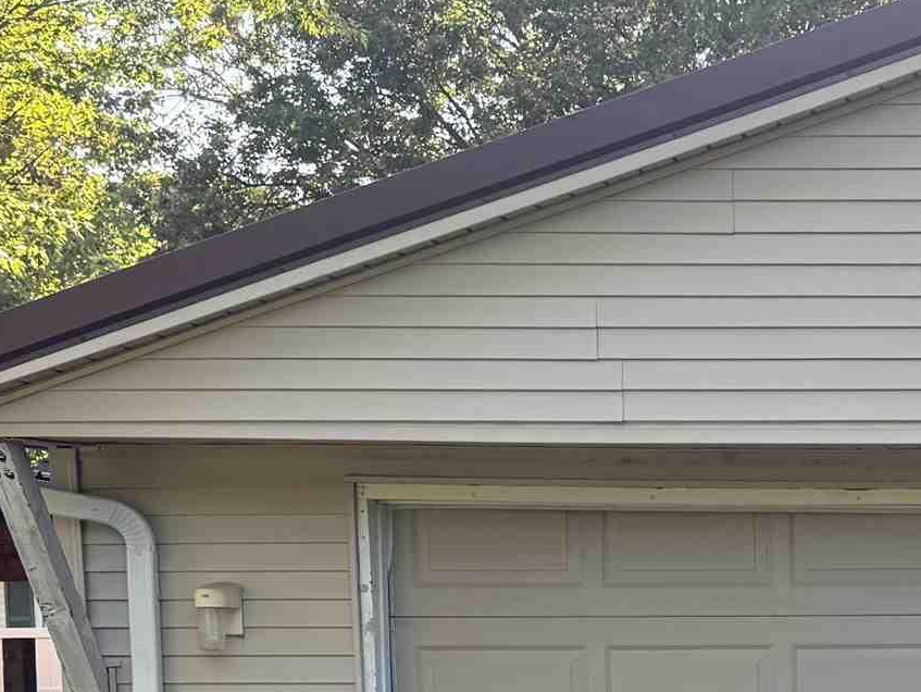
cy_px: 832
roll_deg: +0.5
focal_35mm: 87
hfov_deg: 21.1
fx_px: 2316
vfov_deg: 16.3
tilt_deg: -4.1
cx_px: 1074
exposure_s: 1/637
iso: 100
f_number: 1.78
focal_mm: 6.76
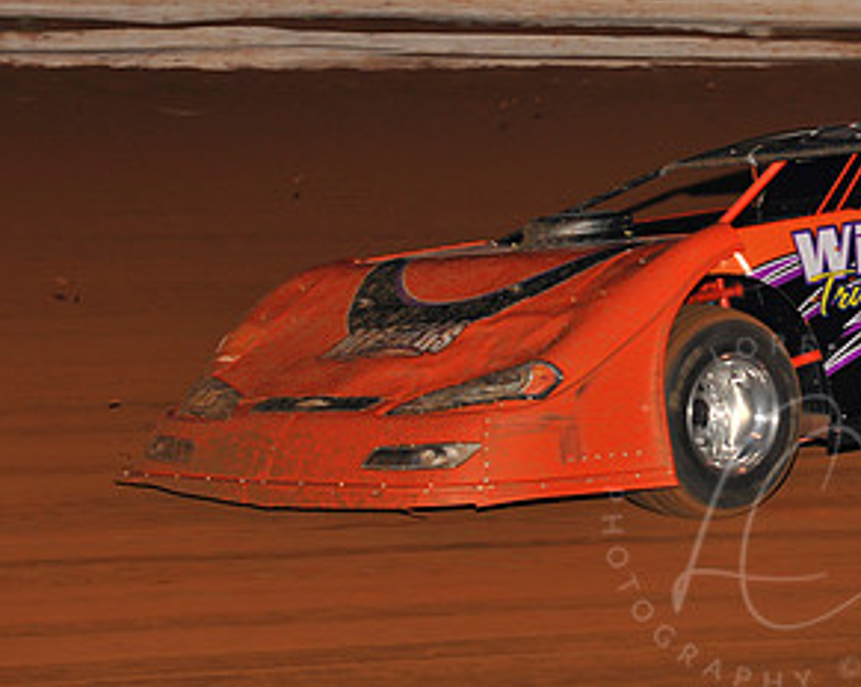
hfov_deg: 8.2
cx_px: 778
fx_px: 5955
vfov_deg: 6.6
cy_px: 240
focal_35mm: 234
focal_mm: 125
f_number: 5.6
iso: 500
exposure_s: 1/250
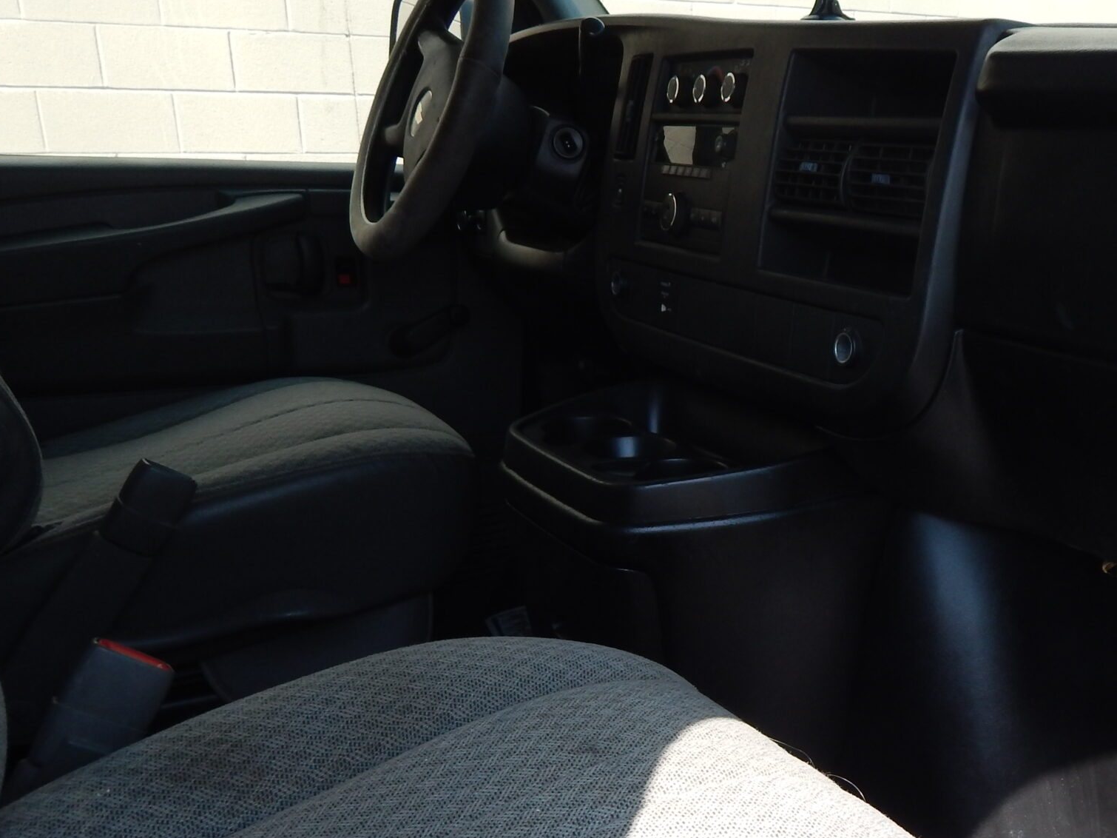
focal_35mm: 39
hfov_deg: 46.5
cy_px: 568
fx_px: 1258
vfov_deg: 36.4
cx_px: 811
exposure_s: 1/500
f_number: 3
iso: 125
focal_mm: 4
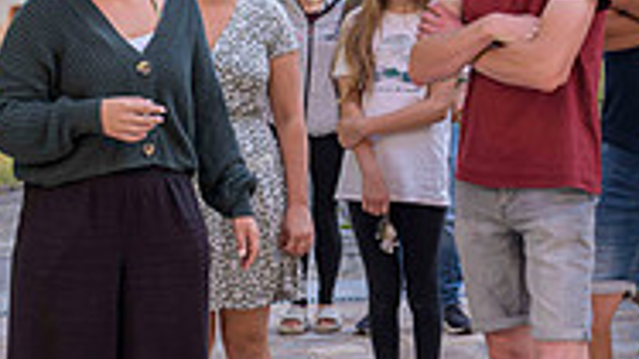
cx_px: 396
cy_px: 104
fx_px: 1592
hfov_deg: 22.6
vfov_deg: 12.8
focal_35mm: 94
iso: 140
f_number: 5.6
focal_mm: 29
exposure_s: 1/60
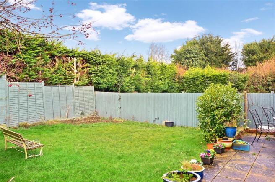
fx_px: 229
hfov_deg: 62.0
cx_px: 138
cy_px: 91
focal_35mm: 30
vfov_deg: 43.4
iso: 640
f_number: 13
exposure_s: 1/25
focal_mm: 20
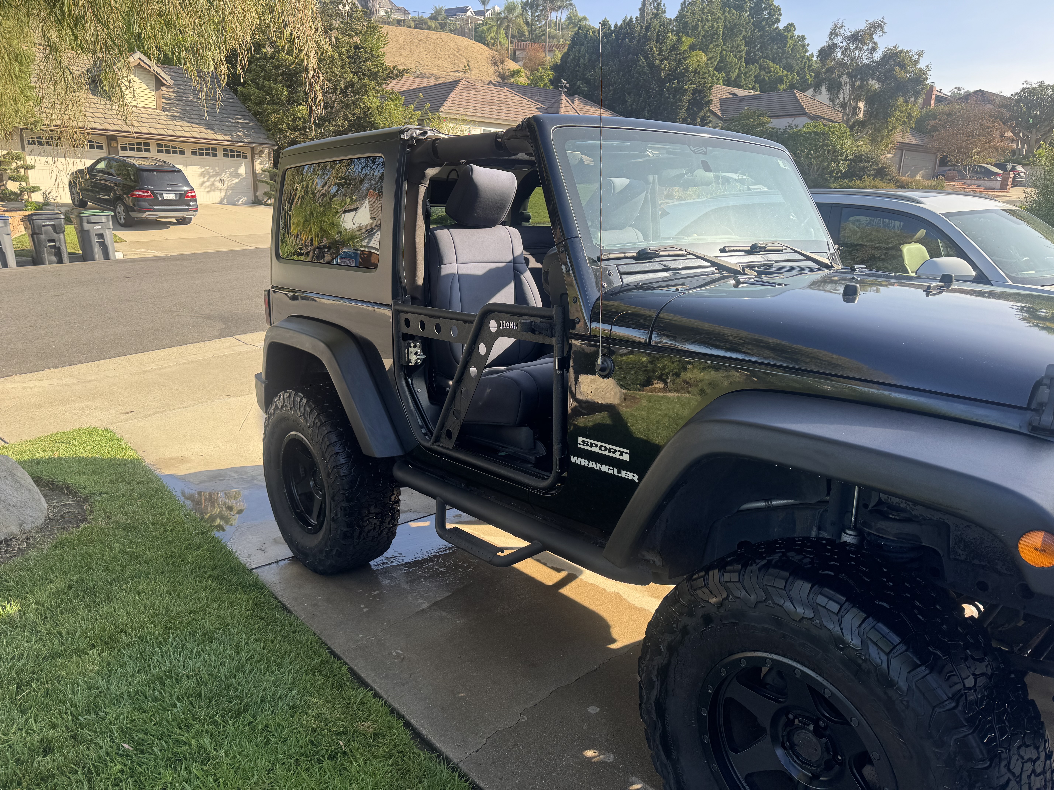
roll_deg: -1.5
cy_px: 395
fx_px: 731
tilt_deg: -13.8
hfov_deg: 71.6
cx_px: 527
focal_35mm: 24
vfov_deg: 56.8
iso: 80
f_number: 1.78
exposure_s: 1/812
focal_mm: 6.76
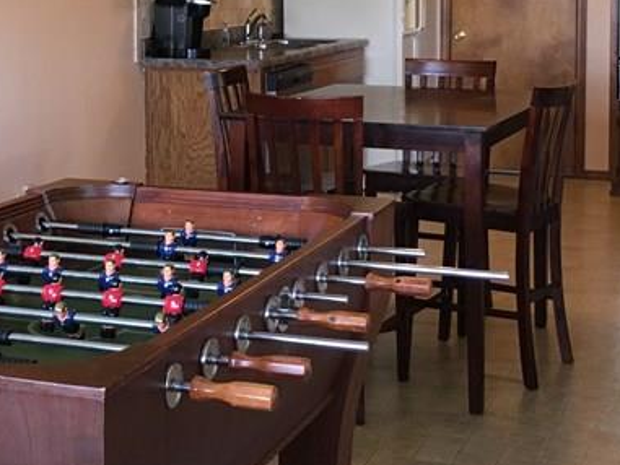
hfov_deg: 25.0
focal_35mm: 78
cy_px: 47
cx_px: 249
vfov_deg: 18.6
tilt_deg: -3.2
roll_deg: -0.6
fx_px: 1397
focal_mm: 4.15
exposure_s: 1/30
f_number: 2.2
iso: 100
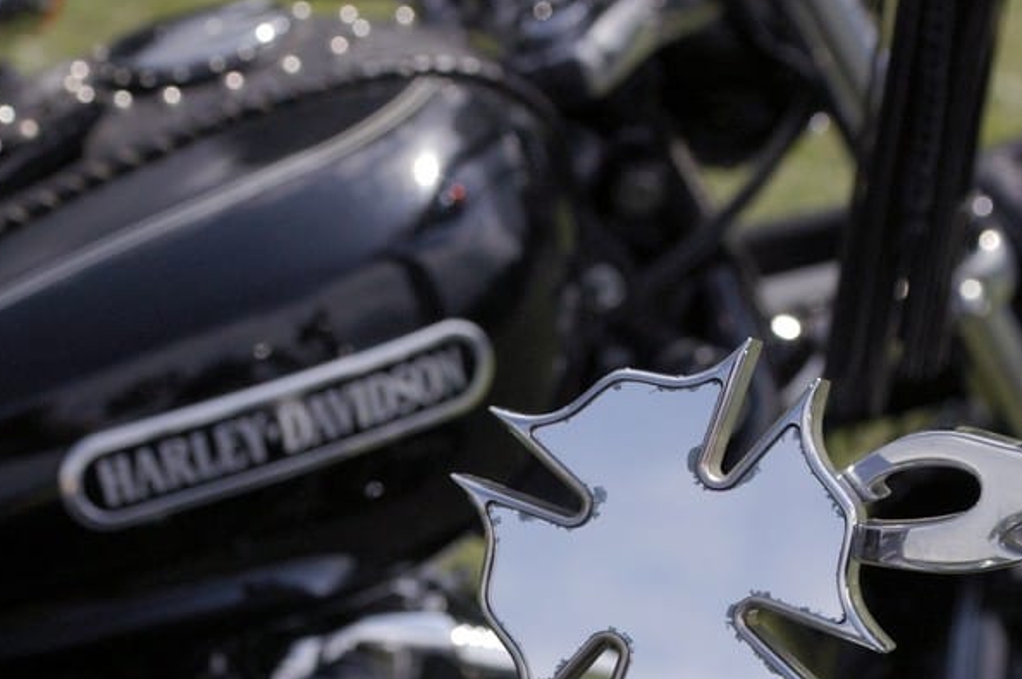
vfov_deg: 13.5
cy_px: 551
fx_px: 2861
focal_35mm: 101
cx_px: 332
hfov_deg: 20.2
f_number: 5
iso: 800
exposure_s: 1/3200
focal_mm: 39
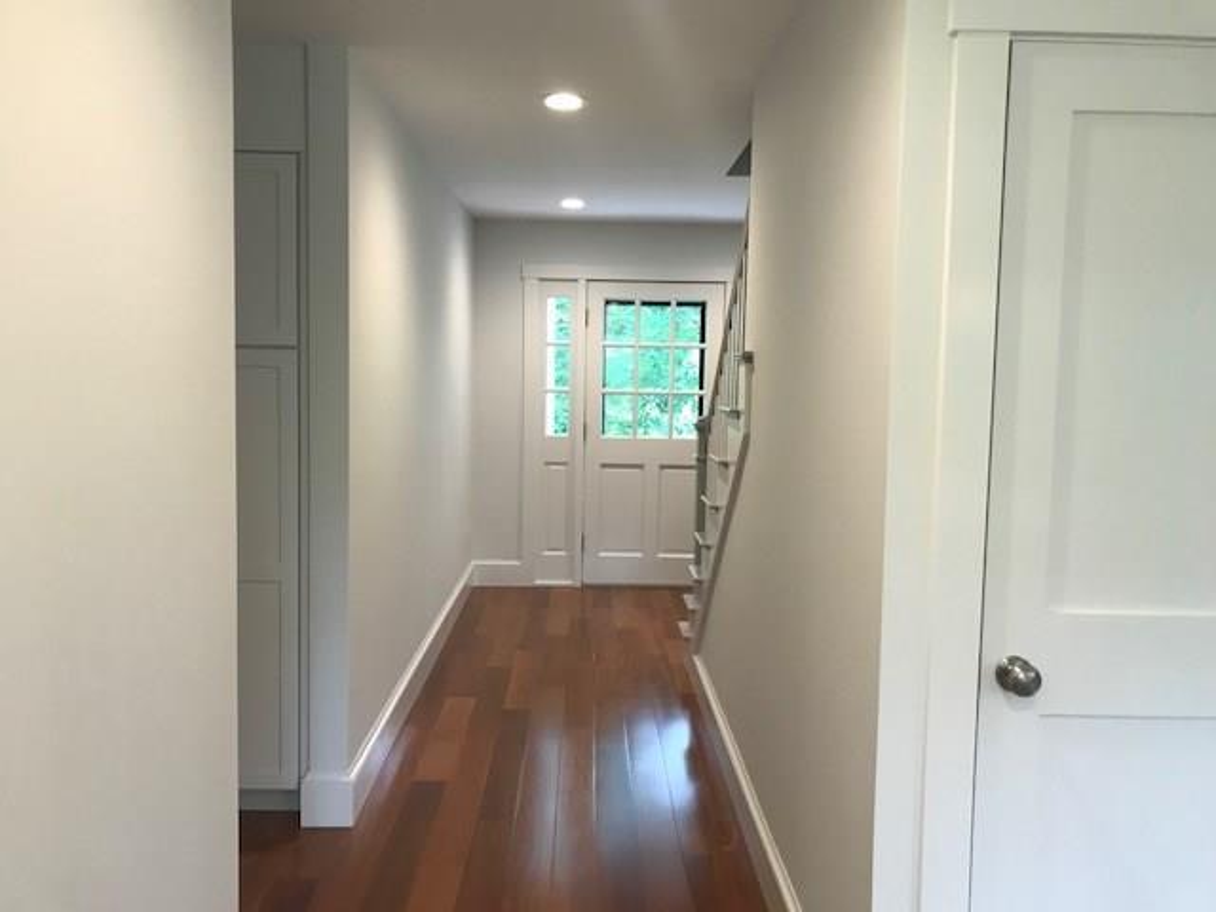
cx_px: 608
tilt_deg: -4.0
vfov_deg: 49.7
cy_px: 456
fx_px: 984
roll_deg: -0.7
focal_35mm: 28
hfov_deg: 63.4
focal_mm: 3.99
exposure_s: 1/30
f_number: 1.8
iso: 40
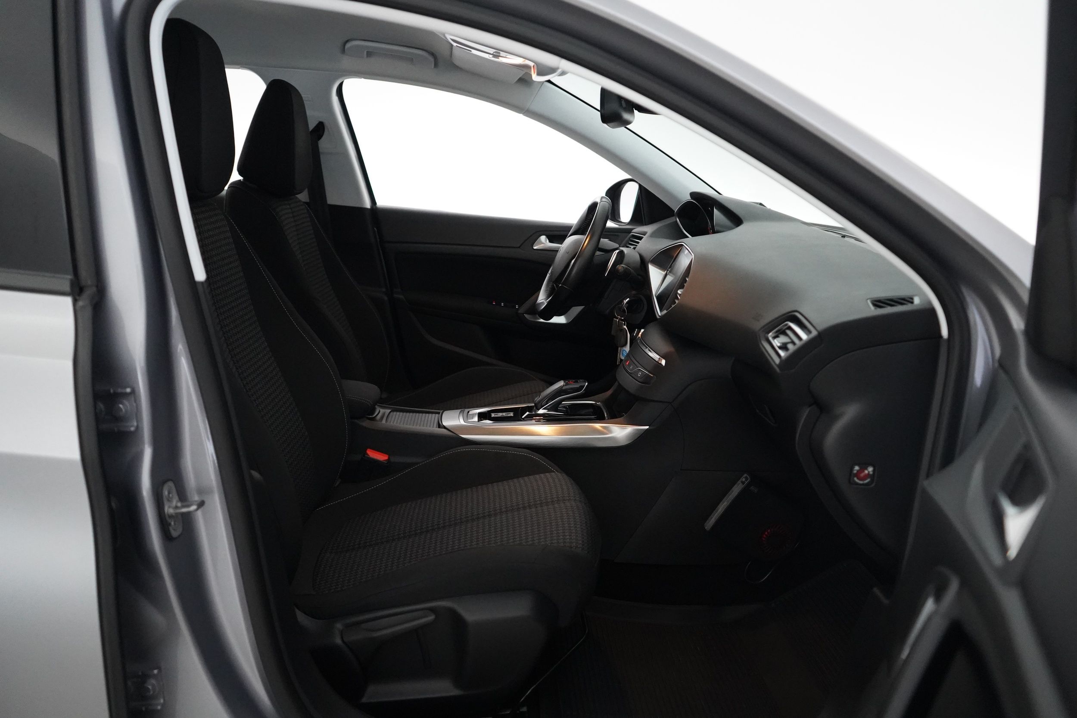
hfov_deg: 65.5
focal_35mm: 28
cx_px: 538
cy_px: 359
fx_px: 838
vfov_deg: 46.4
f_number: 3.5
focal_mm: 28
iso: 8000
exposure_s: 1/160
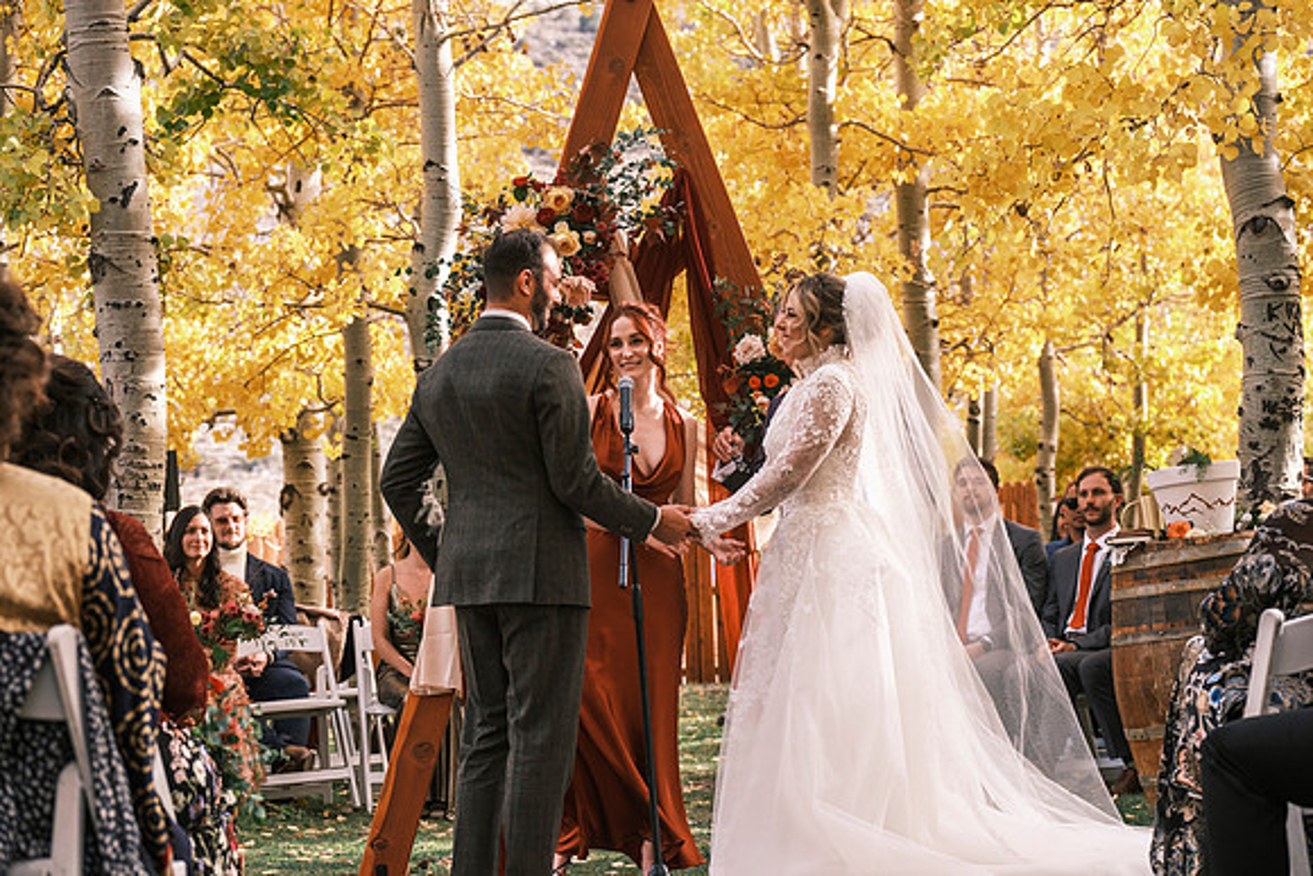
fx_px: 3210
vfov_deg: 15.5
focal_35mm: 88
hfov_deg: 23.1
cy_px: 438
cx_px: 656
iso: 400
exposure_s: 1/500
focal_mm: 58.7
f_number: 3.6
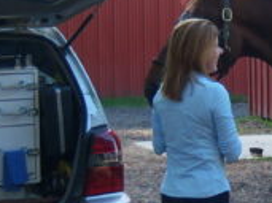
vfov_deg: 7.8
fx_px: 1484
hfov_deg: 10.3
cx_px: 345
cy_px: 116
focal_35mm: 189
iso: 80
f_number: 2.8
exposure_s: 1/100
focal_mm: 8.9
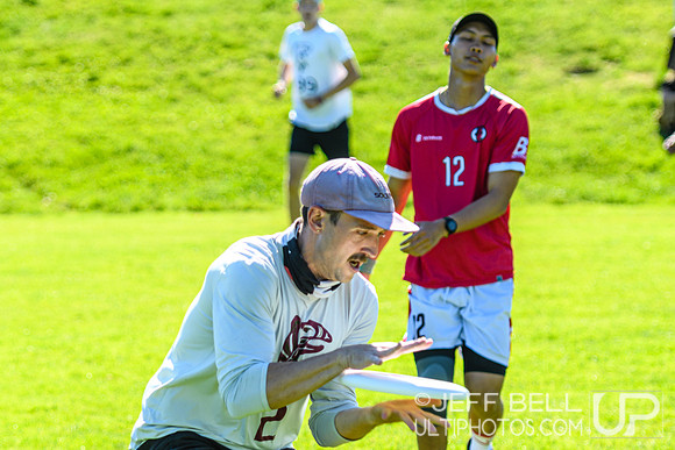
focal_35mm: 212
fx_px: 3970
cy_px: 267
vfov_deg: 6.5
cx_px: 216
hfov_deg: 9.7
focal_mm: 102
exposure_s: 1/1000
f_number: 3.2
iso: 100
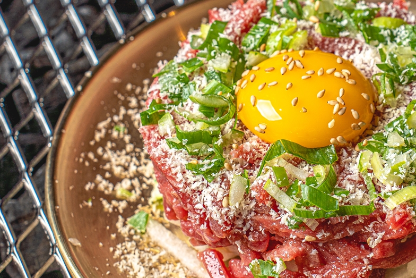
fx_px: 1745
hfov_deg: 13.5
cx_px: 331
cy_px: 169
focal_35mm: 151
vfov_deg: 9.1
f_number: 8
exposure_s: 1/125
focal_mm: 74
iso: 100
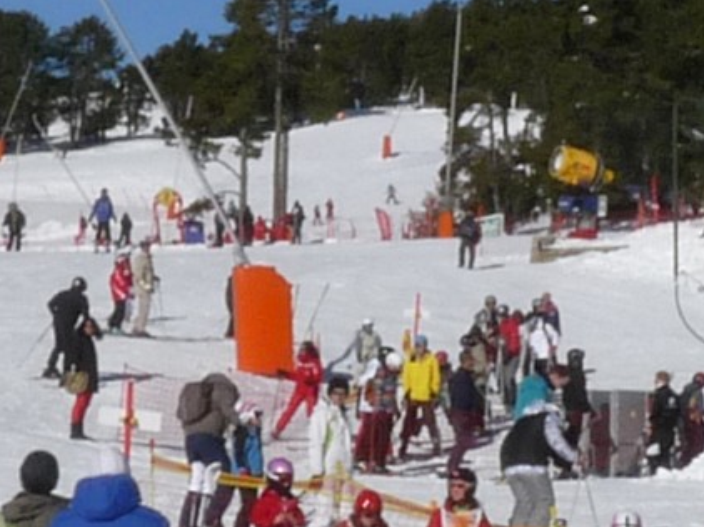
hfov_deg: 10.9
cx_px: 452
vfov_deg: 8.1
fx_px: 3699
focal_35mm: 182
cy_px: 198
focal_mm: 4.8
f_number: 8
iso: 100
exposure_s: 1/640
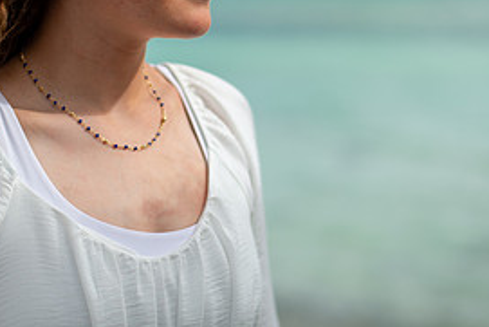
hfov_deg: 16.4
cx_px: 125
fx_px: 1685
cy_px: 25
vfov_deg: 11.0
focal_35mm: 124
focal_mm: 58
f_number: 2
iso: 200
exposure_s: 1/2000
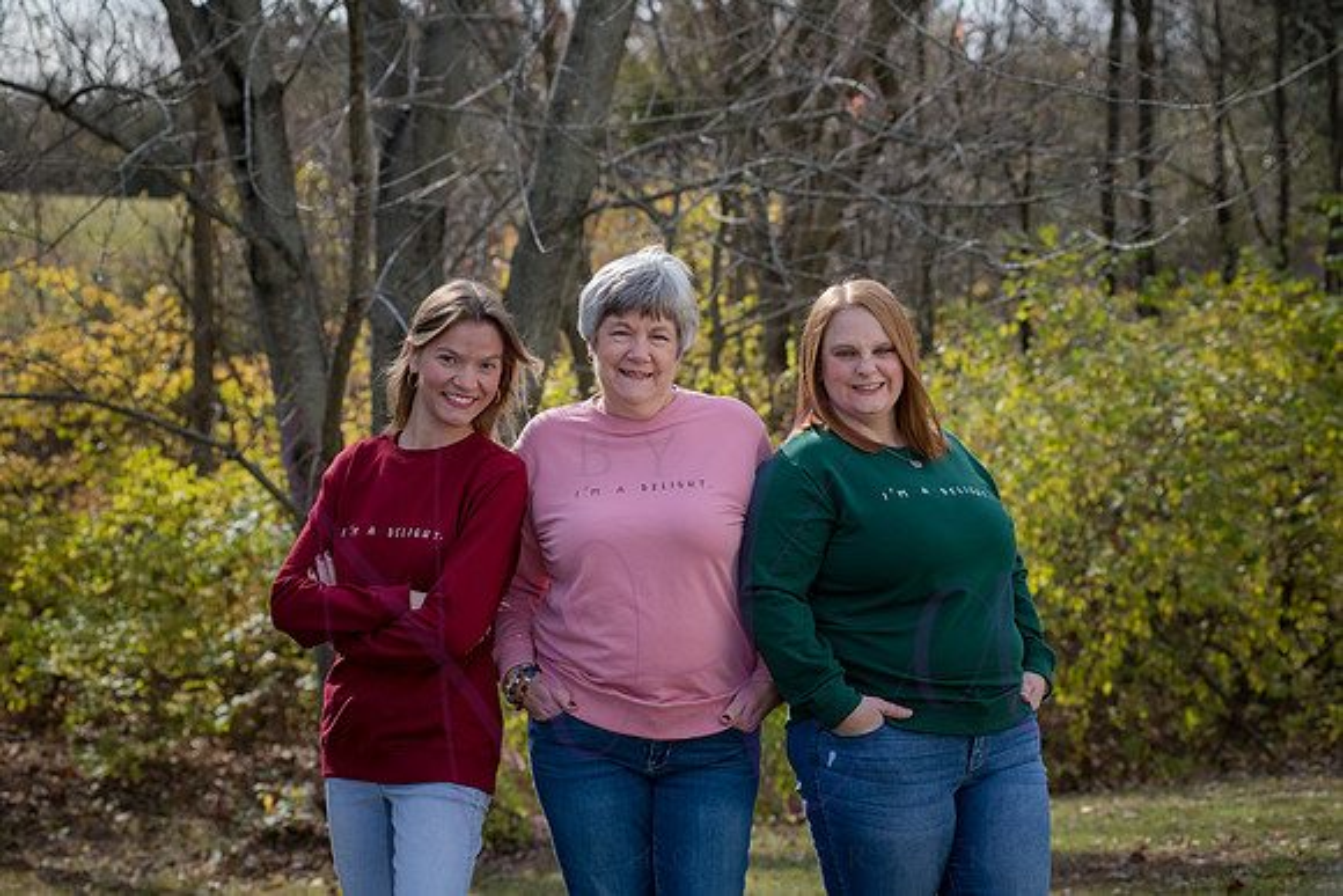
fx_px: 3433
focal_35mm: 92
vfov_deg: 14.9
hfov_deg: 22.1
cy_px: 448
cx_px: 672
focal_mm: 92
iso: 400
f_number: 5.6
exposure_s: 1/800
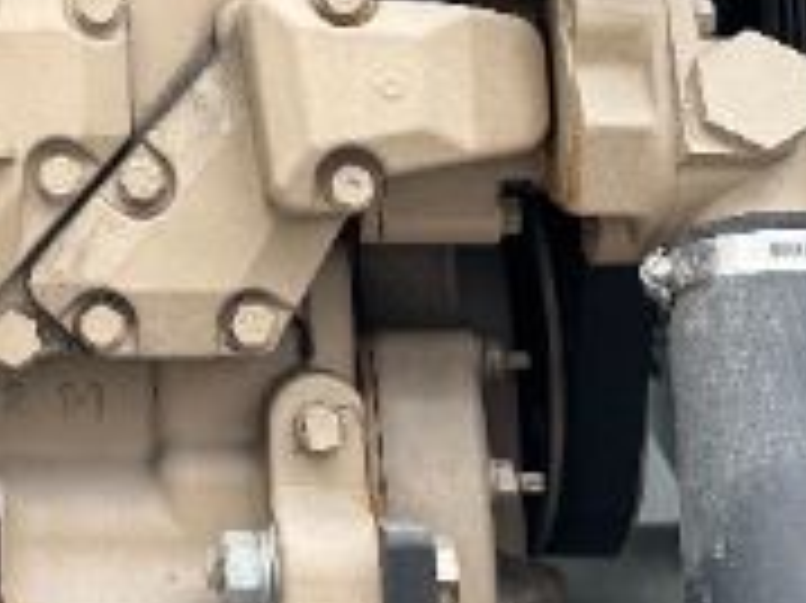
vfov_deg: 16.3
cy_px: -153
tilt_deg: +10.9
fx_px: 2001
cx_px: -9
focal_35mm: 86
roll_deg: -1.0
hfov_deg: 21.9
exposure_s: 1/246
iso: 80
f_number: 1.78
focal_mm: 6.86
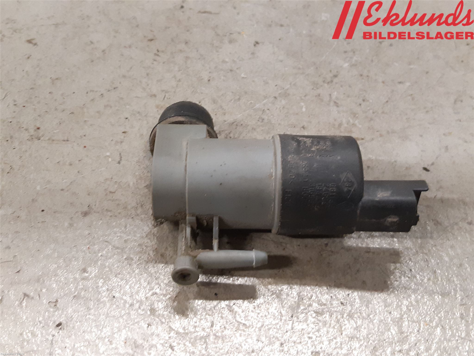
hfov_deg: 67.3
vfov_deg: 53.1
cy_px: 178
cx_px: 237
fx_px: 356
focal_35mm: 26
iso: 250
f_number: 1.7
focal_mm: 3.93
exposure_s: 1/50
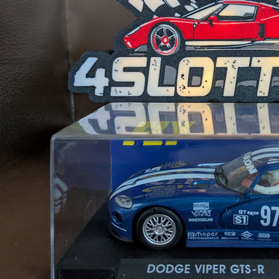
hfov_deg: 37.5
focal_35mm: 43
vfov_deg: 39.0
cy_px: 110
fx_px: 392
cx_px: 231
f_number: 1.73
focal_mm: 4.38
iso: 232
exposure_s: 1/33.3
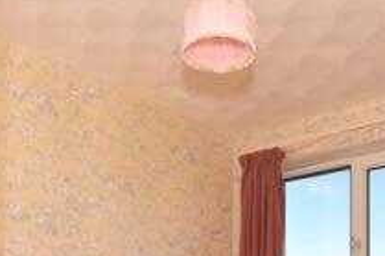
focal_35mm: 47
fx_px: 502
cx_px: 184
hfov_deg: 41.9
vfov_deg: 25.0
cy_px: 327
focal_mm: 10
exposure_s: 1/200
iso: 400
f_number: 16
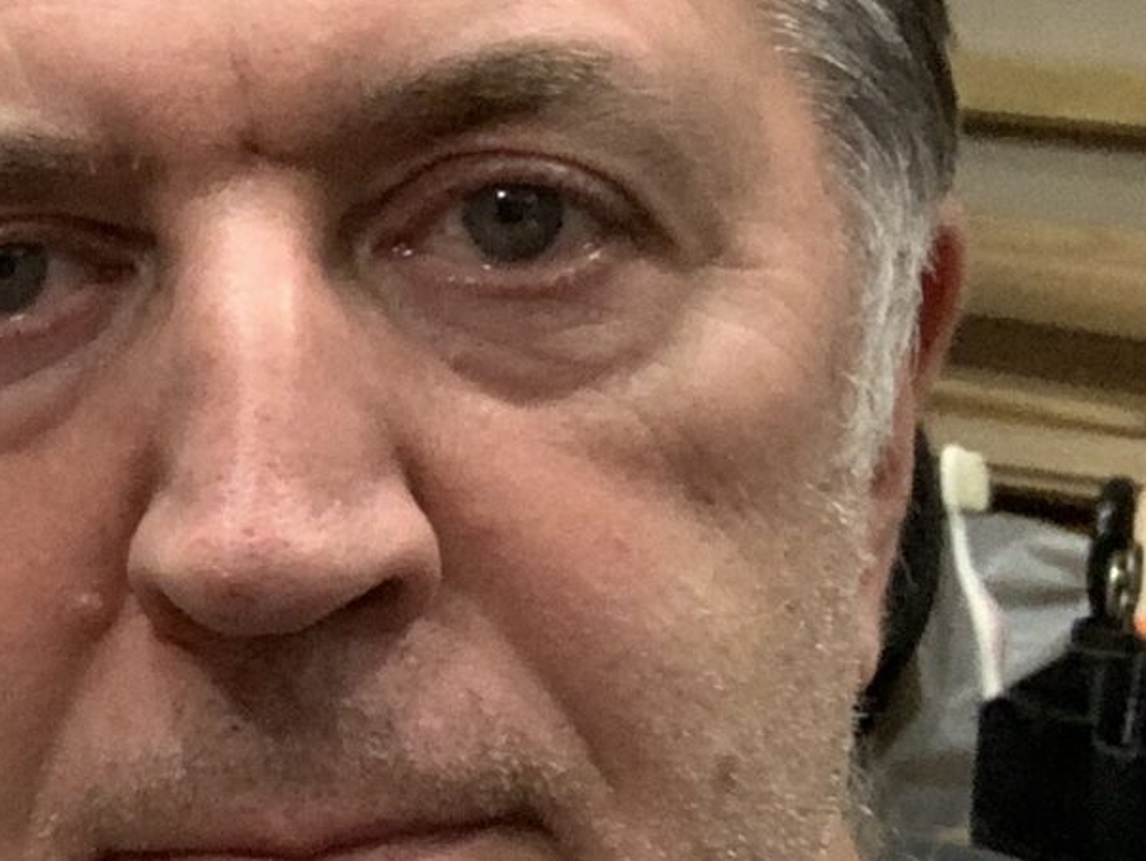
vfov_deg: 10.9
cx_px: -739
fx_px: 4504
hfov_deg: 13.4
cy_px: 337
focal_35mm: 136
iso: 250
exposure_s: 1/33
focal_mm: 2.87
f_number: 2.2
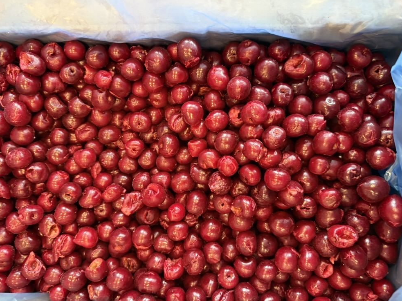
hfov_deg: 69.4
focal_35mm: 25
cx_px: 198
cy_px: 154
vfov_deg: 54.9
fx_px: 290
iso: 640
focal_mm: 6.76
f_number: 1.78
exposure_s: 1/33
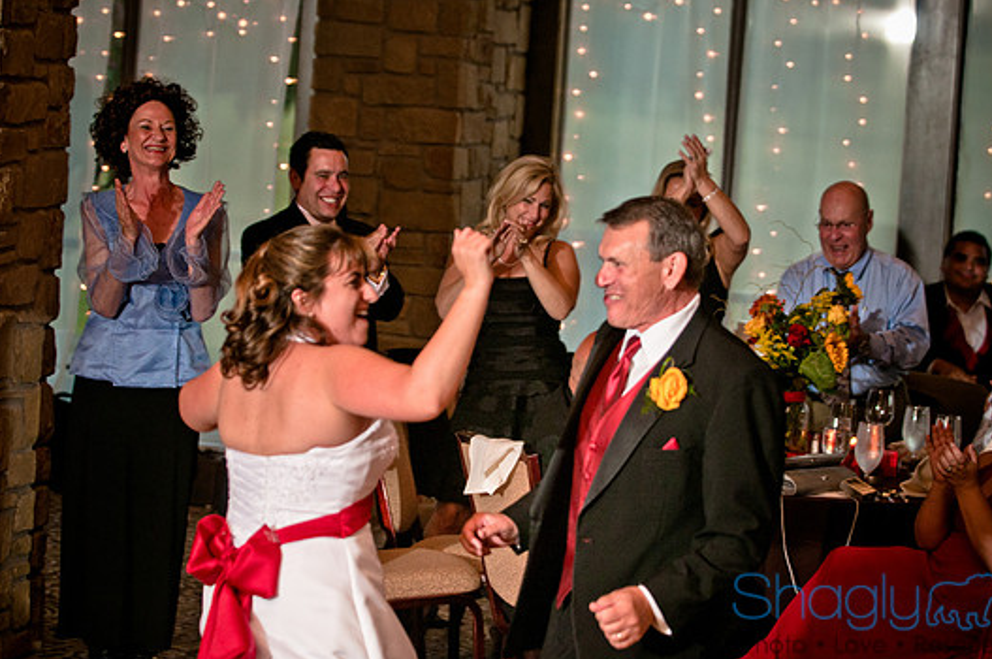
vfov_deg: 10.4
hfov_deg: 15.5
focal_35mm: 132
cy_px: 330
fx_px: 3633
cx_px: 488
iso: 400
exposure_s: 1/200
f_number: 2.8
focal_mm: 80
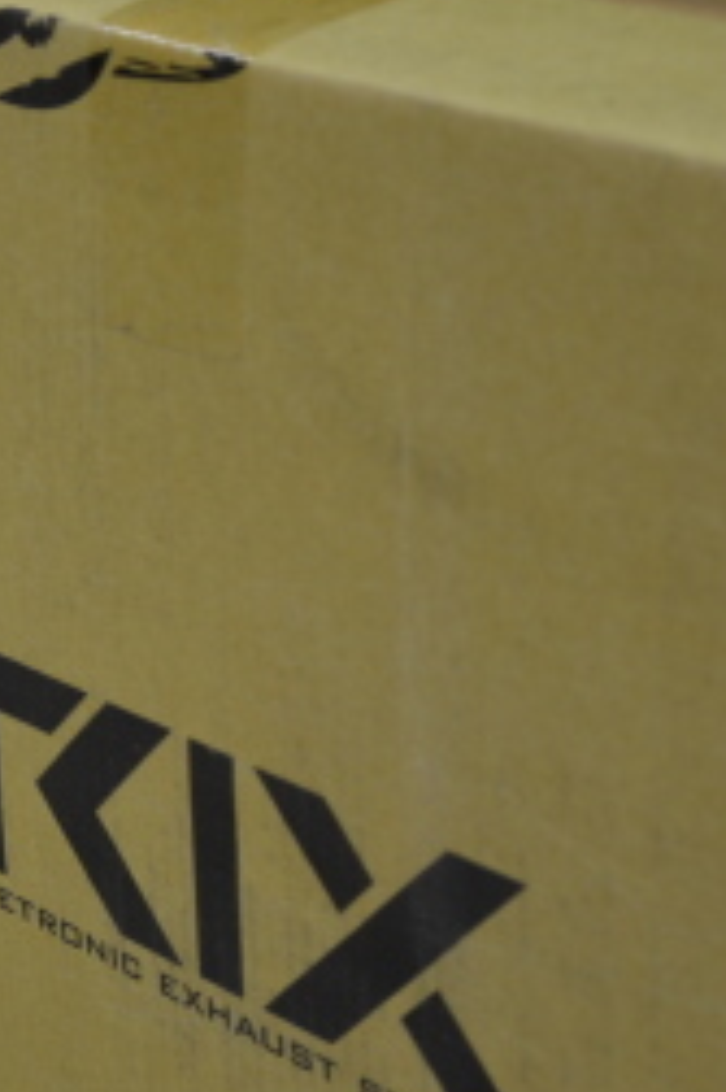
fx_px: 3635
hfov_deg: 11.2
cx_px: -135
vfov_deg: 17.1
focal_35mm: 120
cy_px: 629
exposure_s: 1/50
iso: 800
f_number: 4.5
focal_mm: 38
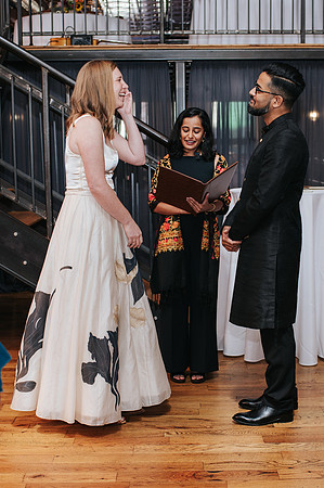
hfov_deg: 23.0
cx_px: 185
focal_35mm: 59
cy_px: 273
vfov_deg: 34.1
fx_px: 795
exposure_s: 1/200
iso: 800
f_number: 3.2
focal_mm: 35
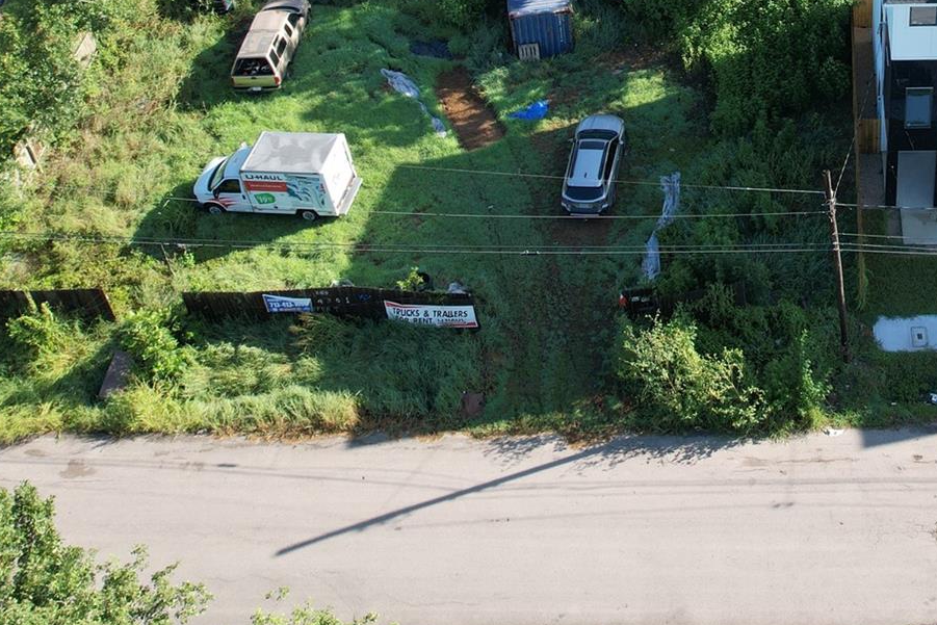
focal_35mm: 50
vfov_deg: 25.2
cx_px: 802
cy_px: -53
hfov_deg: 37.6
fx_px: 1302
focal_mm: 8.38
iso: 120
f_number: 2.8
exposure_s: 1/640
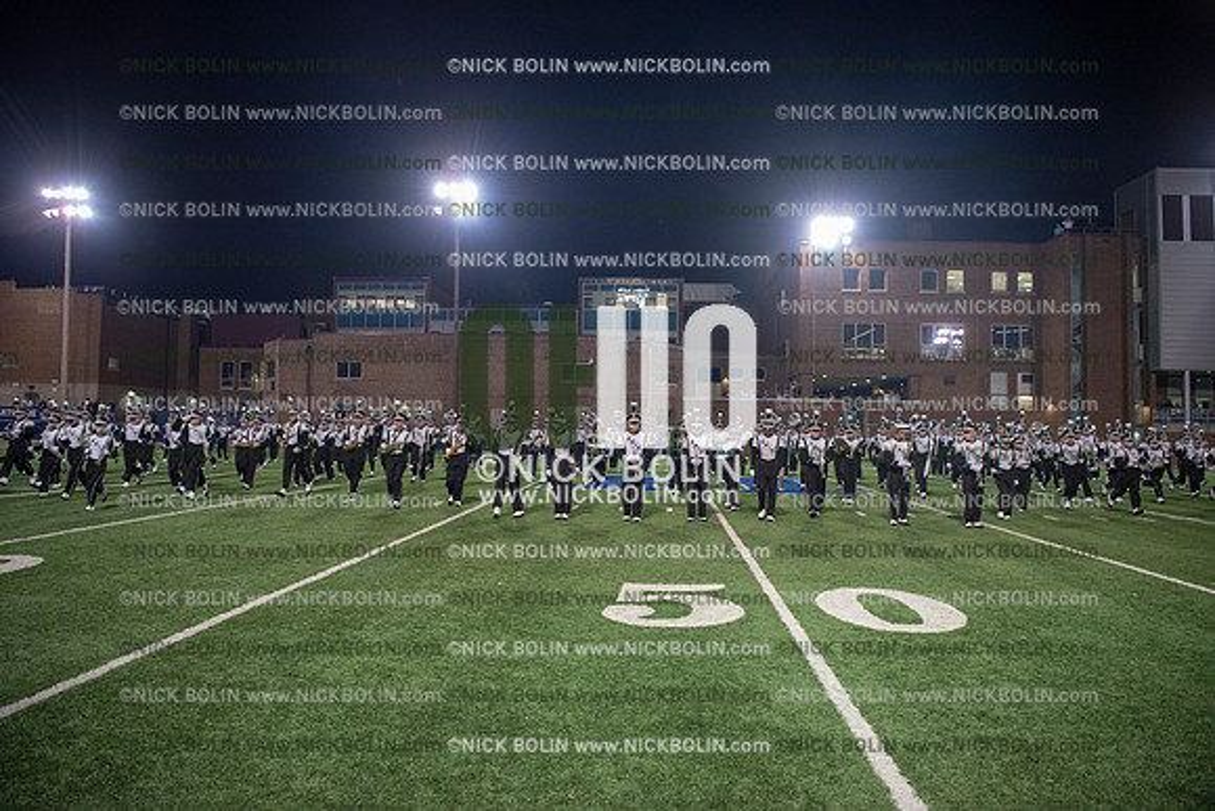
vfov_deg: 53.2
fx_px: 810
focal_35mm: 24
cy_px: 406
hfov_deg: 73.7
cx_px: 608
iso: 3200
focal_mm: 24
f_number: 3.2
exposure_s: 1/400
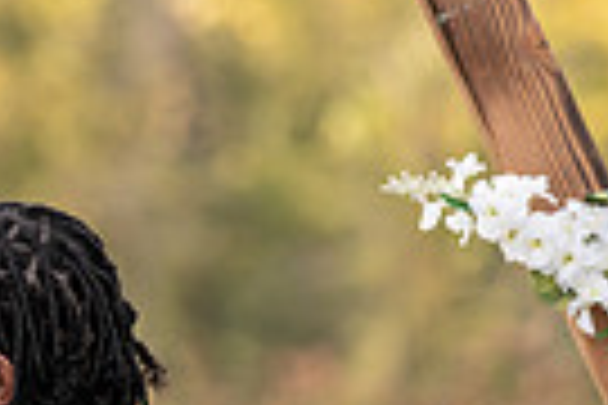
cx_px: -450
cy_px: 551
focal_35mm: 763
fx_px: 12885
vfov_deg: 1.8
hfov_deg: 2.7
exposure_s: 1/160
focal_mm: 178
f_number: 4
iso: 100
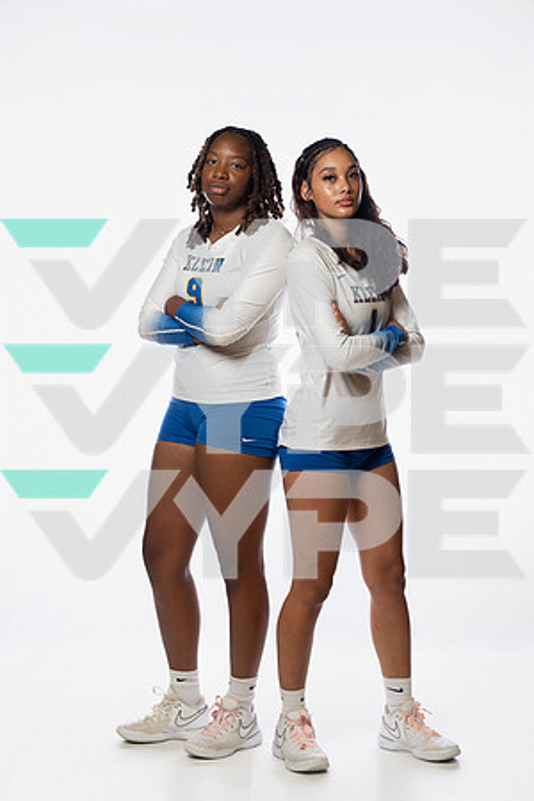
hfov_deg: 19.5
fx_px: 1557
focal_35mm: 70
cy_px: 400
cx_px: 267
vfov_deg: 28.8
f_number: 5.6
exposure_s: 1/250
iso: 640
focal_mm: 70
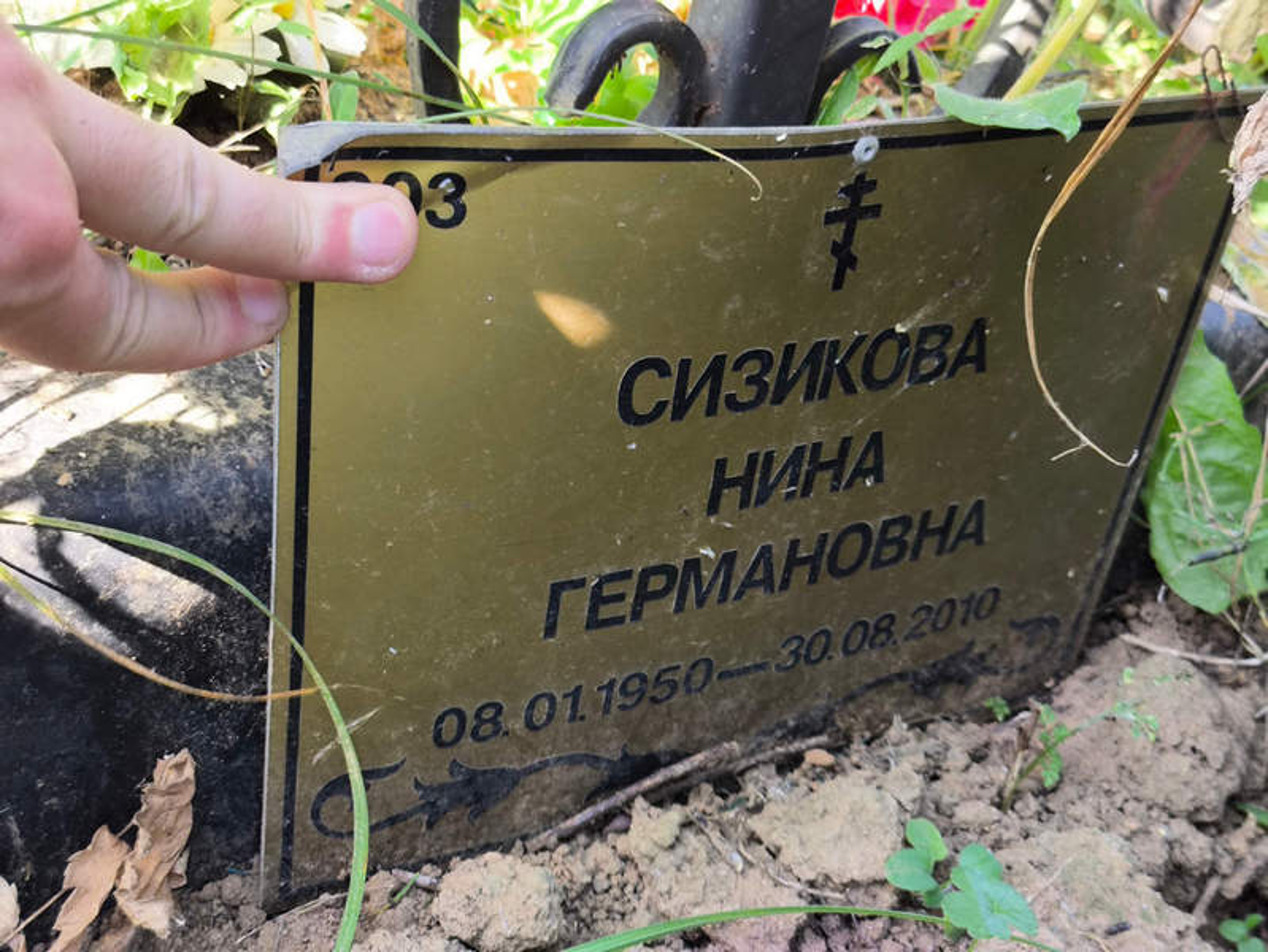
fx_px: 1832
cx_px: 634
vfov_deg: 29.1
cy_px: 476
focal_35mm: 50
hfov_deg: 38.2
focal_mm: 4.71
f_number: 1.7
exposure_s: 1/50
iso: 64
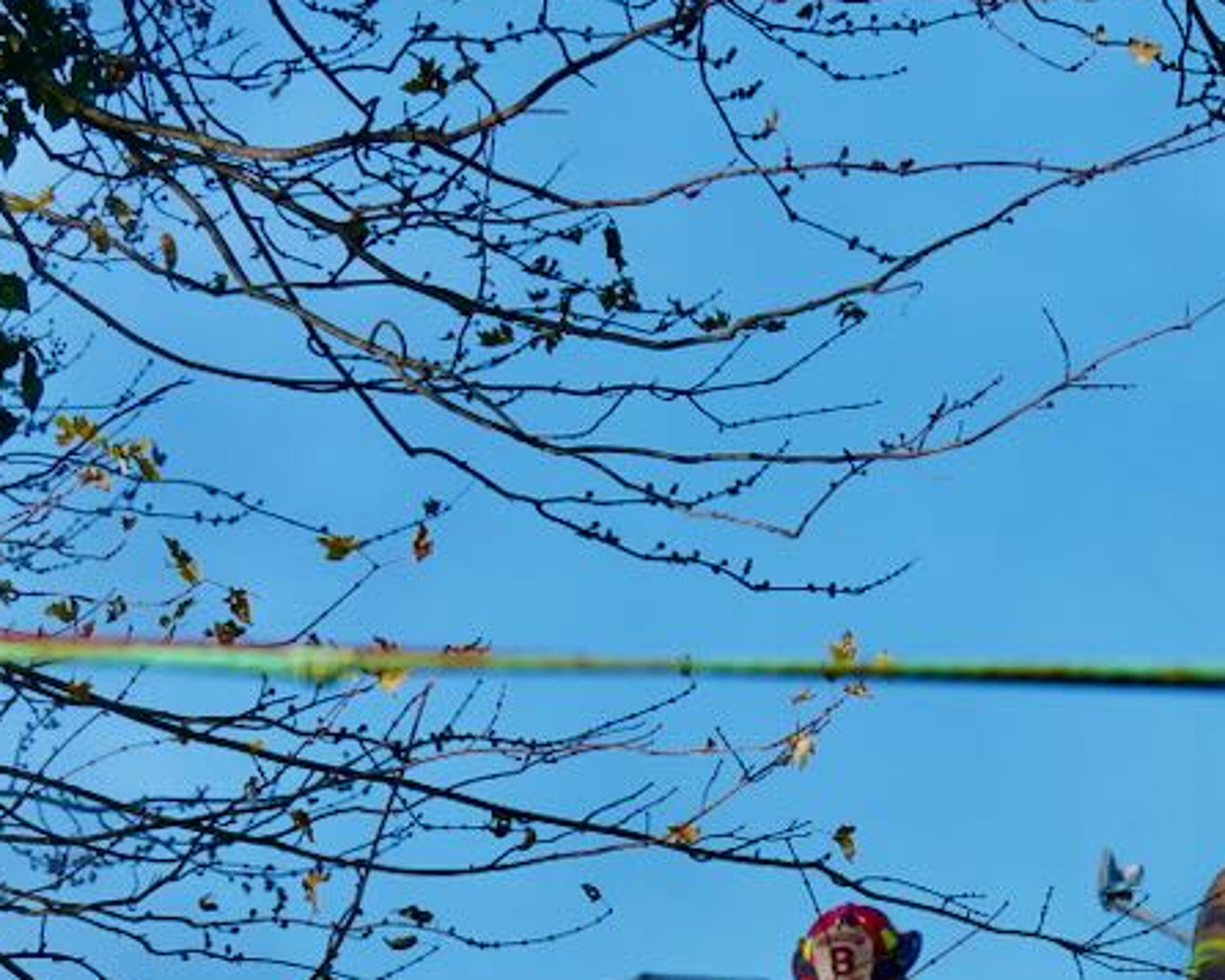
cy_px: 835
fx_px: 17479
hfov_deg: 4.0
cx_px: 1299
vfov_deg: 3.2
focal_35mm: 482
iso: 200
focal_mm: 100
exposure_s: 1/1000
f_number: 5.6
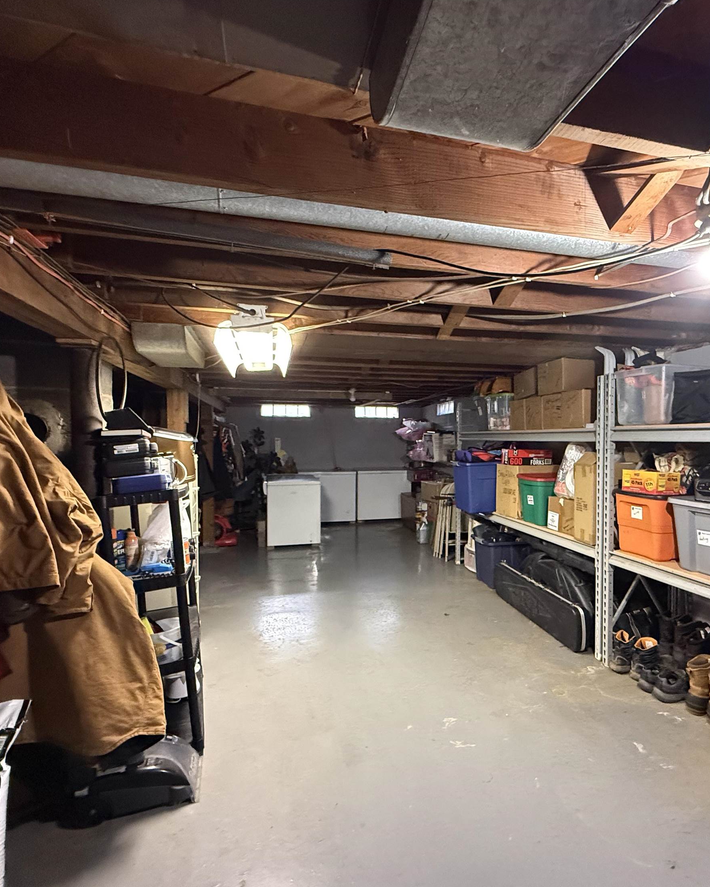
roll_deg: -0.3
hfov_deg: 70.1
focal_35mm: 19
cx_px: 426
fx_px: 499
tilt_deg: -1.5
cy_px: 451
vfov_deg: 83.3
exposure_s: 1/60
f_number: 2.2
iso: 1000
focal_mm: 2.22
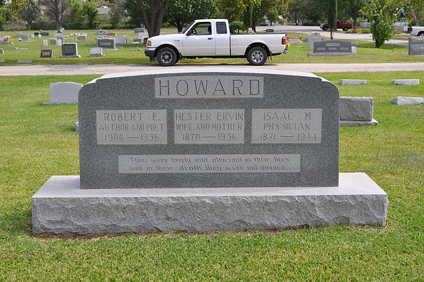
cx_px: 212
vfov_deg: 28.0
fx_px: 565
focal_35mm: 48
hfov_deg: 41.2
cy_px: 141
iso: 200
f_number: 9
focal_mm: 32
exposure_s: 1/320
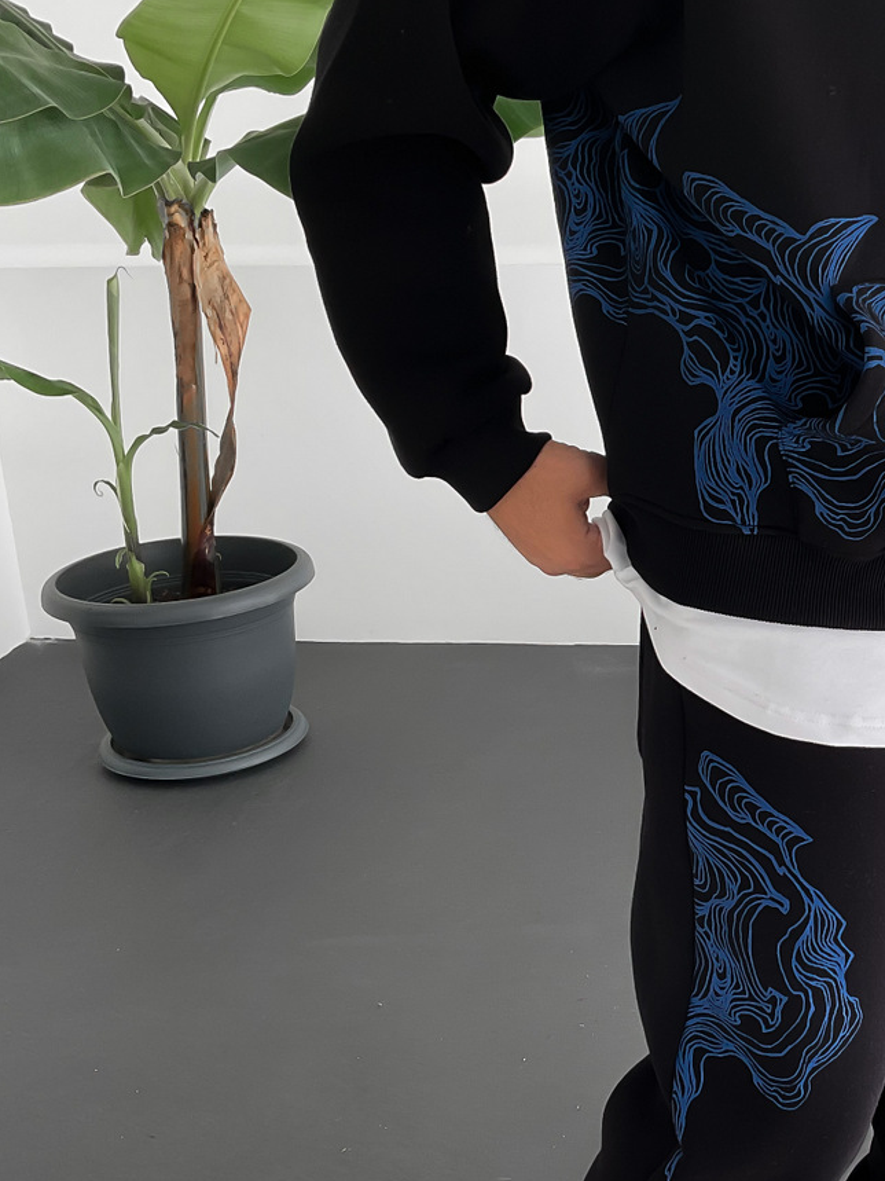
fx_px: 1841
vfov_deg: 35.5
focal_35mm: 54
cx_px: 808
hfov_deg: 26.1
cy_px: 646
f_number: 1.8
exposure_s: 1/120
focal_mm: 3
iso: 20
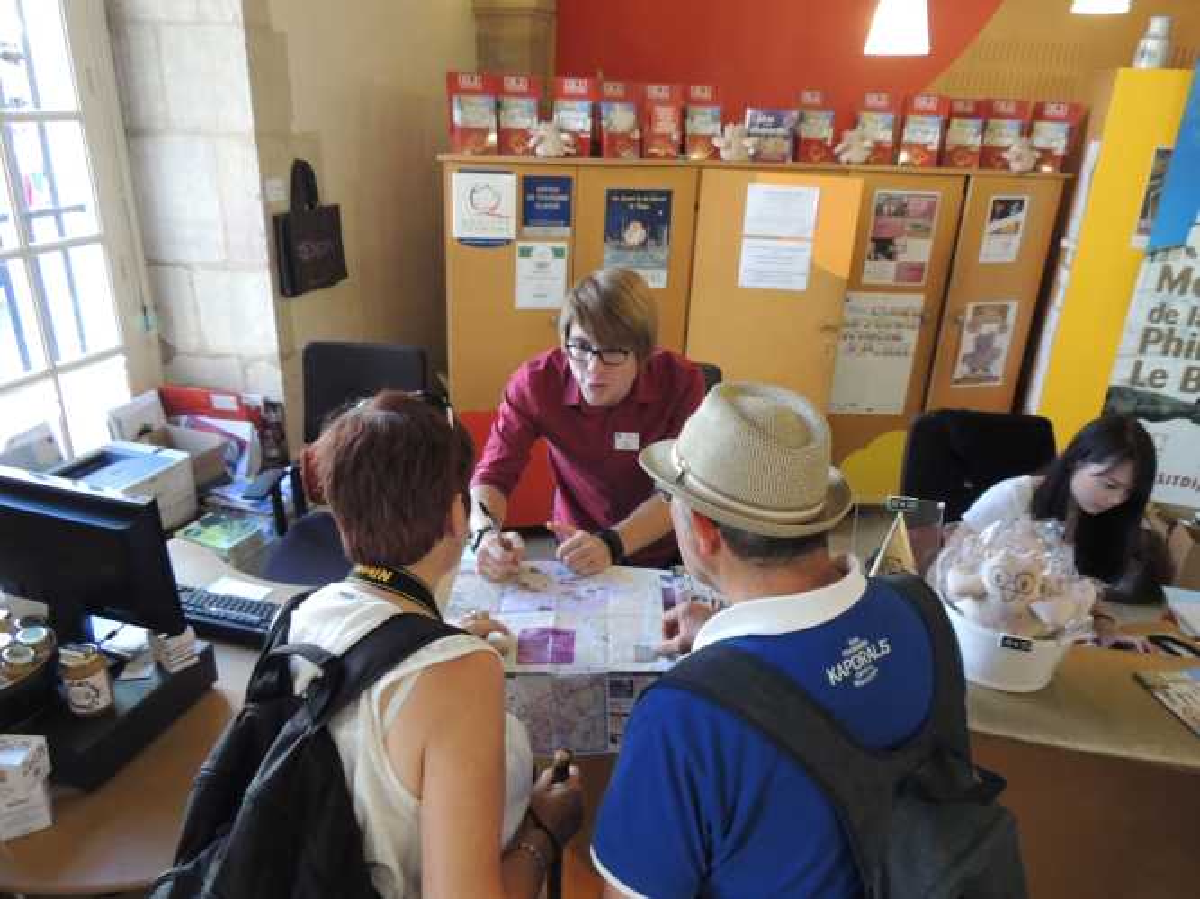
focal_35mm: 24
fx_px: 832
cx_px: 600
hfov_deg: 71.6
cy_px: 450
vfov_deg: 56.8
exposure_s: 1/30
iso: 360
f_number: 3
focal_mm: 4.3
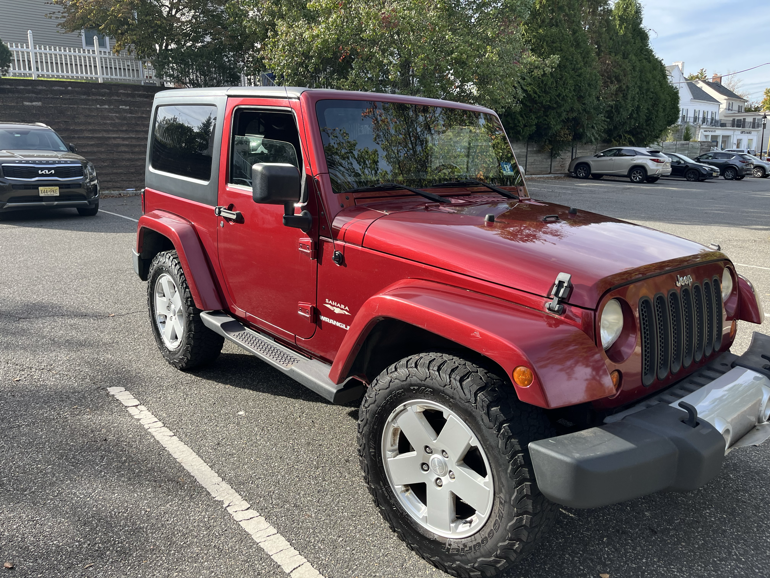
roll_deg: +0.7
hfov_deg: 67.3
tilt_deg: -11.9
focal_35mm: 26
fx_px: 578
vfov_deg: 53.1
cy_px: 289
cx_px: 385
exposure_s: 1/906
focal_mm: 5.1
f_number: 1.6
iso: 50
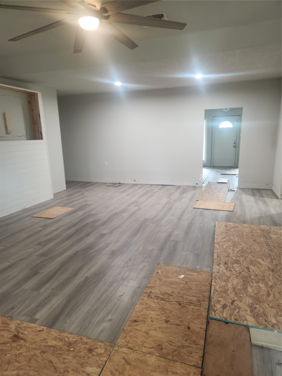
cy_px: 188
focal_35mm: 23
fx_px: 250
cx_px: 141
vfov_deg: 73.9
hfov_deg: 58.9
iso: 250
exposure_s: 1/40
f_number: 1.8
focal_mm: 5.4
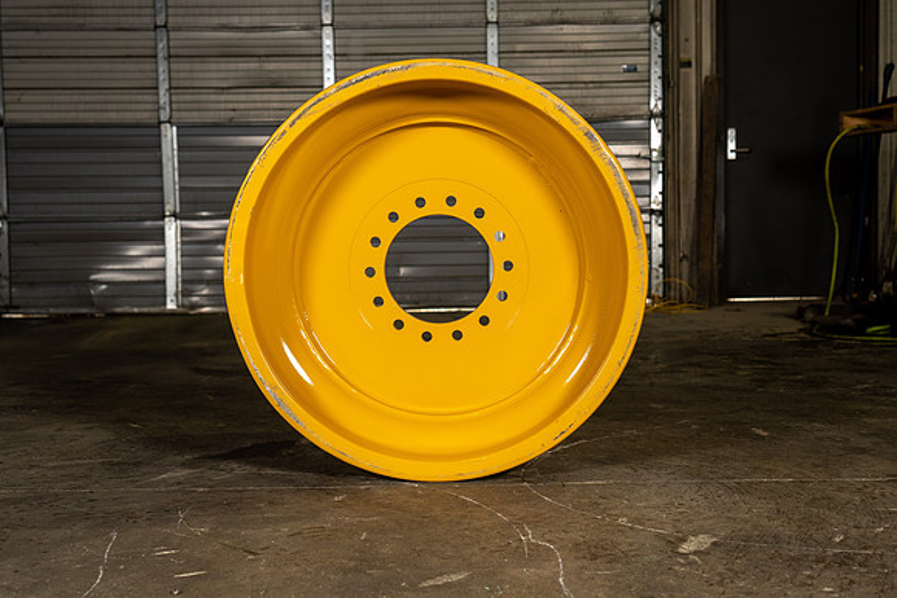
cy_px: 299
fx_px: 1196
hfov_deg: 41.1
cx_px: 448
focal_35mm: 48
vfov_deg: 28.1
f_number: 5.6
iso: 800
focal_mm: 48
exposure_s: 1/100
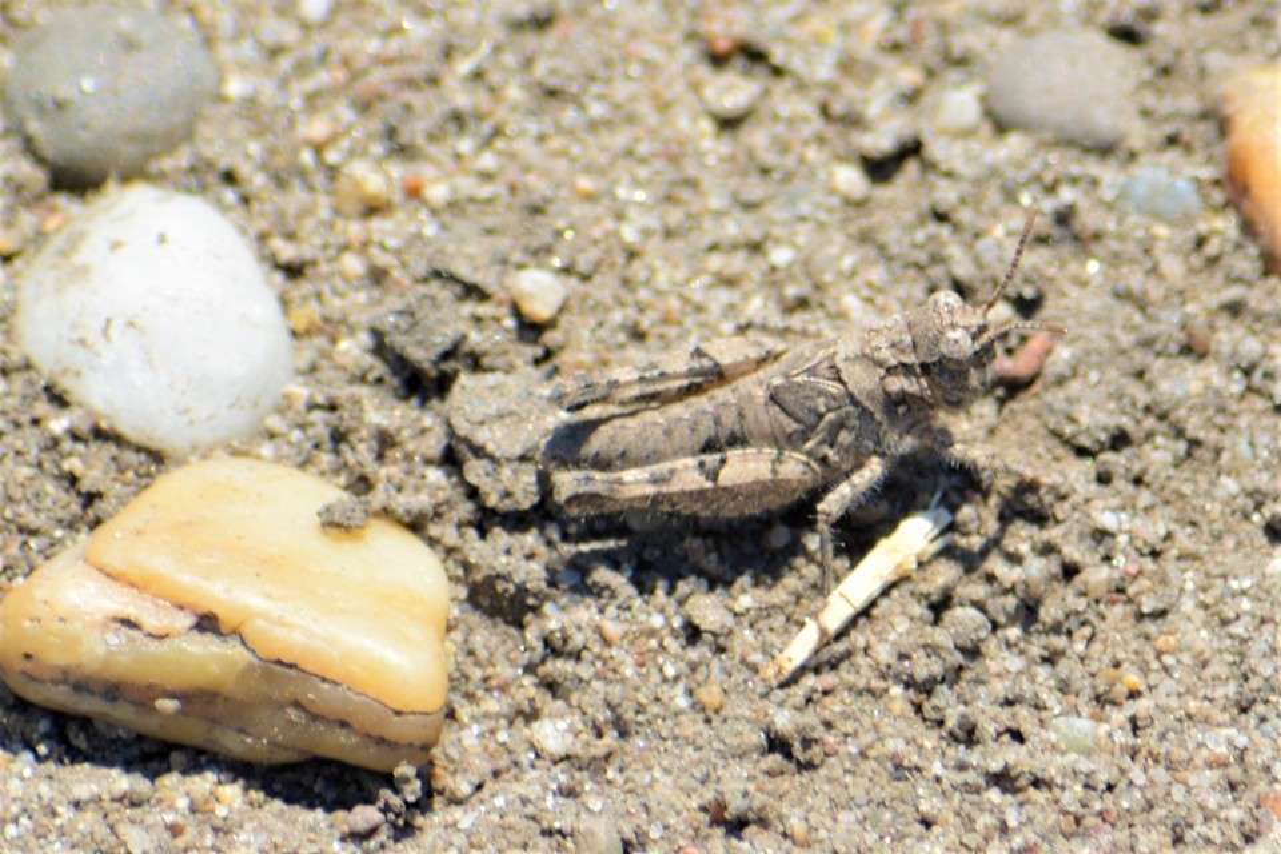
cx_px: 640
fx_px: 16011
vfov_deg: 3.1
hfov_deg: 4.6
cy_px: 427
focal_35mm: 450
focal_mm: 300
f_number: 8
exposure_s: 1/200
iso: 100
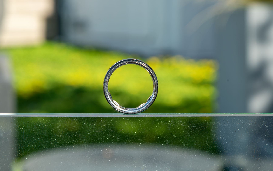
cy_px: 84
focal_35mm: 126
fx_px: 937
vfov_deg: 10.4
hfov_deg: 16.6
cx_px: 132
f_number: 13
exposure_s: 1/125
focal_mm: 105
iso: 400
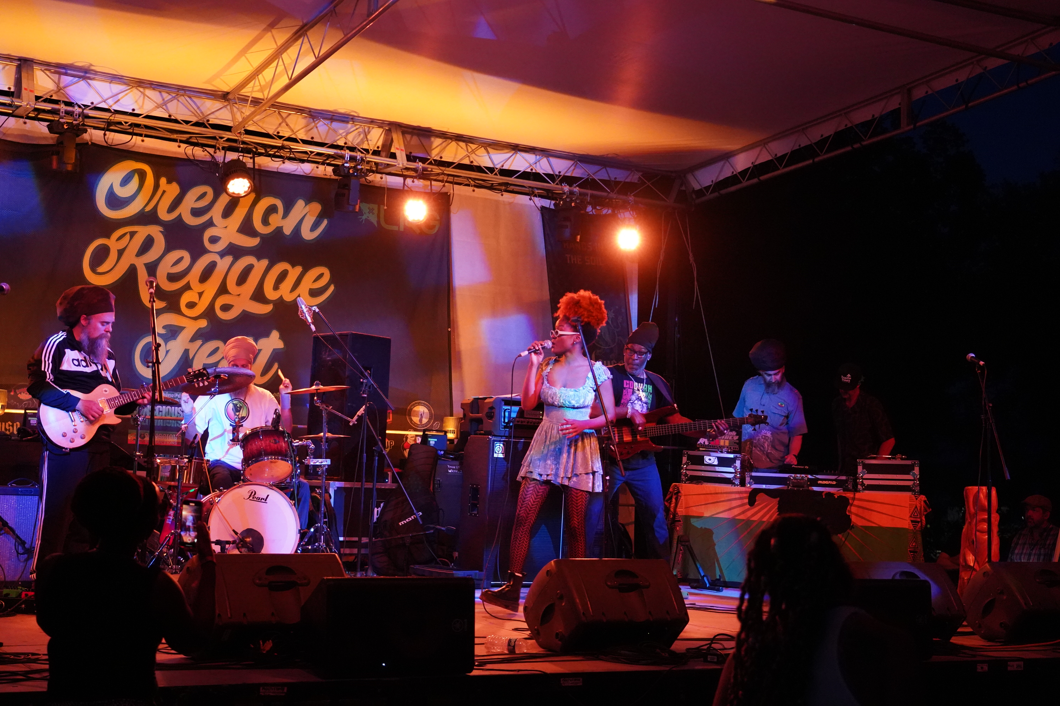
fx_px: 1413
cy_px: 353
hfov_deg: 41.1
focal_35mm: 48
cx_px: 530
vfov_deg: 28.1
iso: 10000
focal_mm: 48
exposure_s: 1/160
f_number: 4
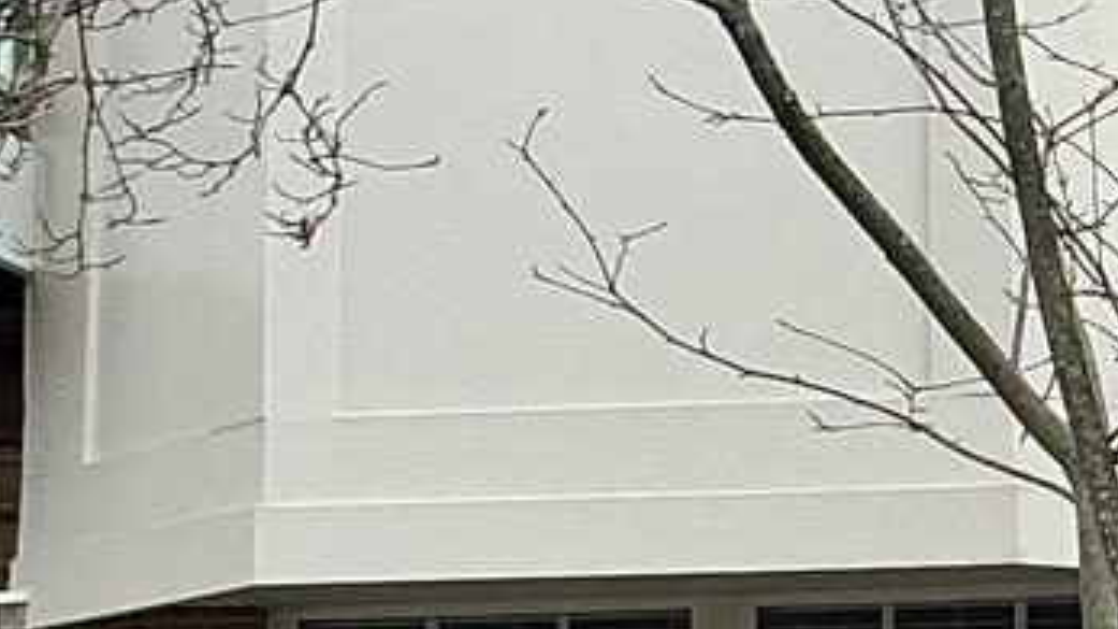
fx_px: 5335
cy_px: 374
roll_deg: +1.6
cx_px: 1492
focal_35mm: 180
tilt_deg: +8.5
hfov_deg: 11.6
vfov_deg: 6.7
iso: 25
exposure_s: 1/422
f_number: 1.8
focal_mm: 3
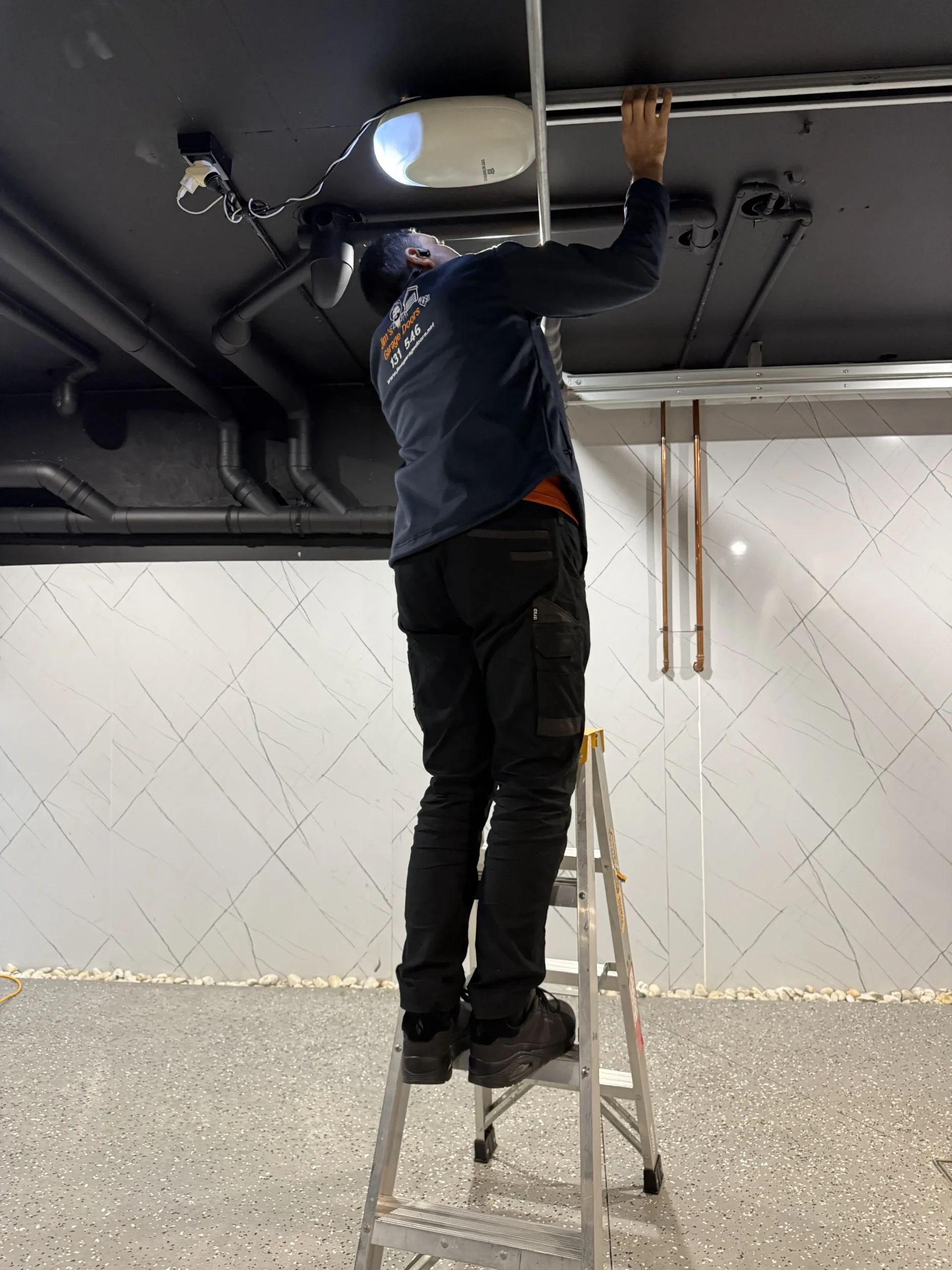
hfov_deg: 56.8
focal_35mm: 24
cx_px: 476
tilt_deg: +1.8
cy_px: 635
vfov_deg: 71.6
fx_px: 880
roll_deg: +0.4
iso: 500
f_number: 1.78
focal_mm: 6.76
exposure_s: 1/50
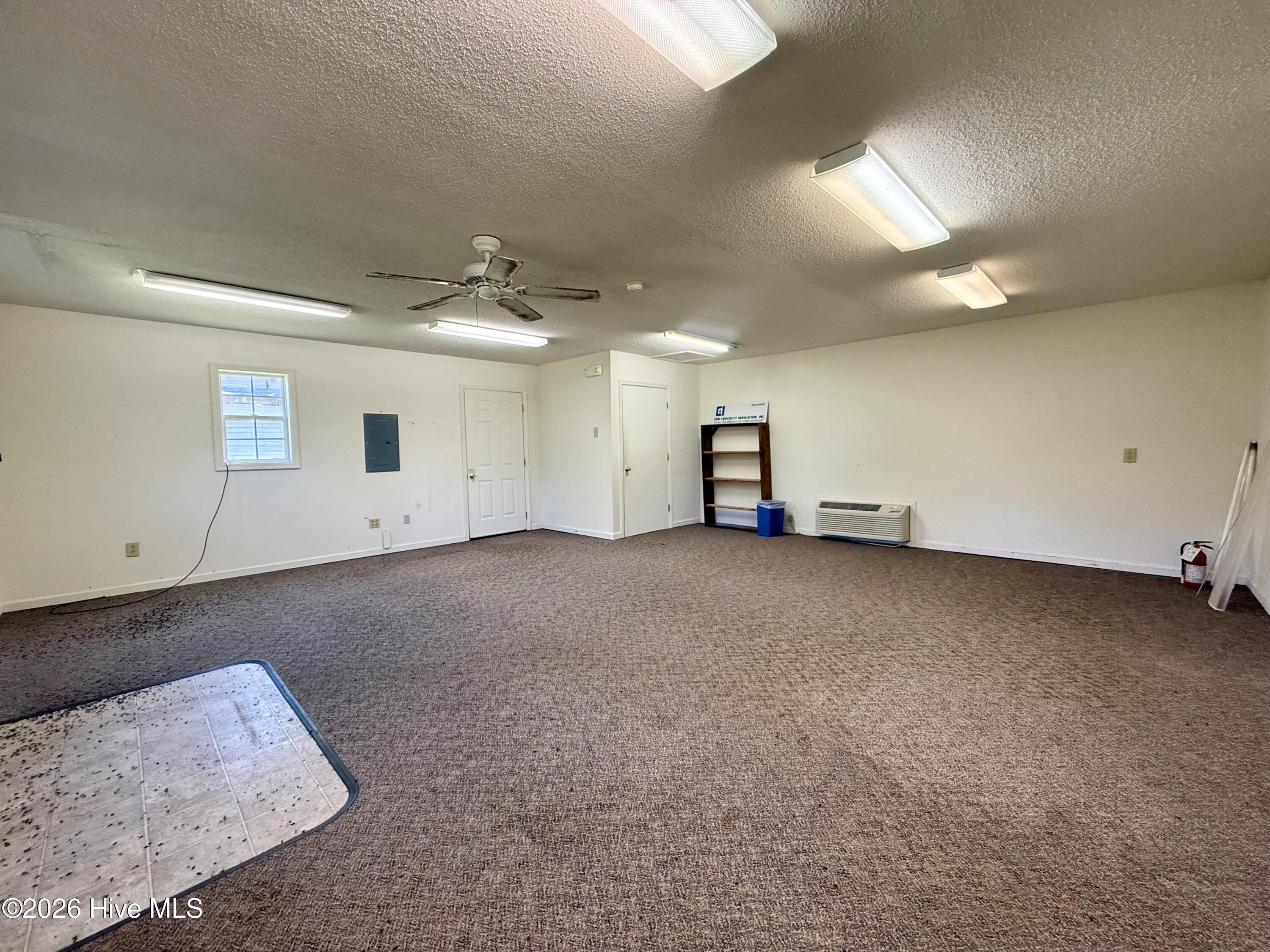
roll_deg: +1.1
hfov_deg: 102.1
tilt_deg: -3.3
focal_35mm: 14
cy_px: 476
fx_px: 514
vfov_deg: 85.7
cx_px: 635
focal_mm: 2.22
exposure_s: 1/120
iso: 320
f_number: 2.2
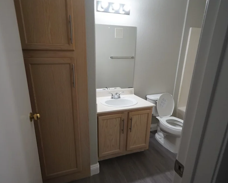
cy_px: 94
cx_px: 101
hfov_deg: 82.9
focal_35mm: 19
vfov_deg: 70.9
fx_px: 128
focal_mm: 16
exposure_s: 1/13
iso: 1000
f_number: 11
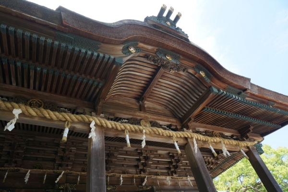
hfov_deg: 73.8
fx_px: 192
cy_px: 96
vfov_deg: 53.1
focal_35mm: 24
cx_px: 144
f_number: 5.6
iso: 100
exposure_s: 1/80
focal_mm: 16
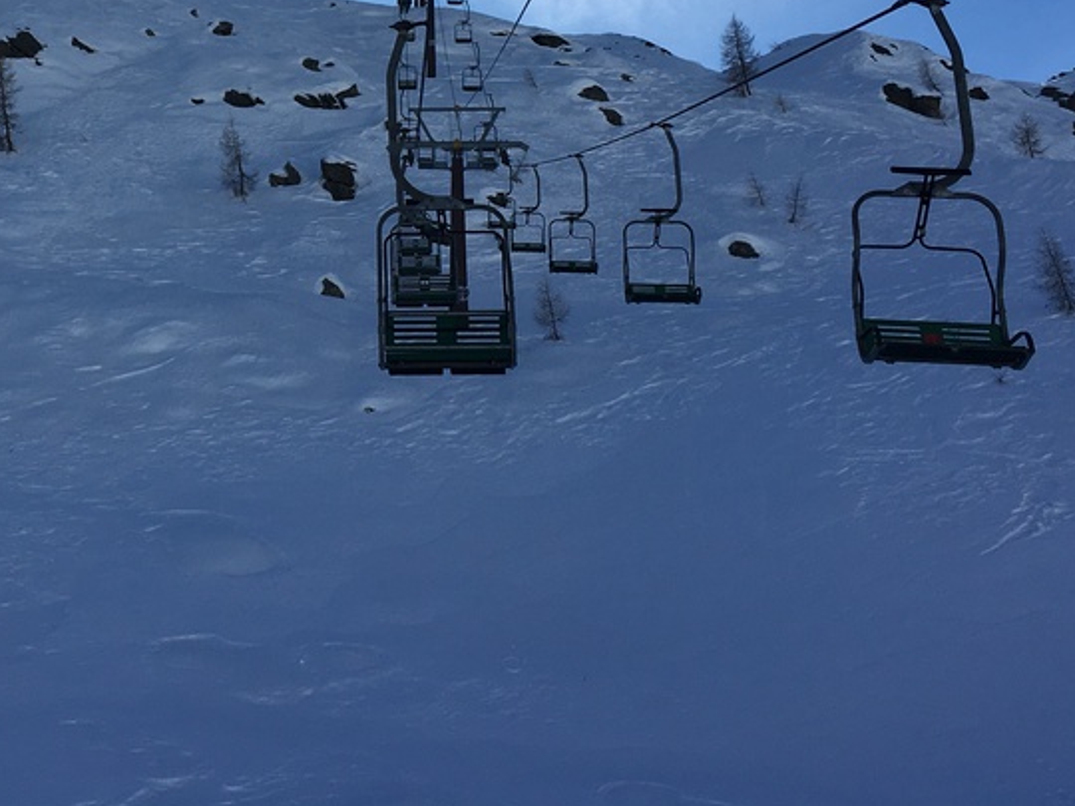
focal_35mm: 55
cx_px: 263
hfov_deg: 34.2
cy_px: 50
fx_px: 1708
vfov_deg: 25.6
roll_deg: -0.9
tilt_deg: +24.0
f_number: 2.2
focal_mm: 4.15
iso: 25
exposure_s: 1/2564
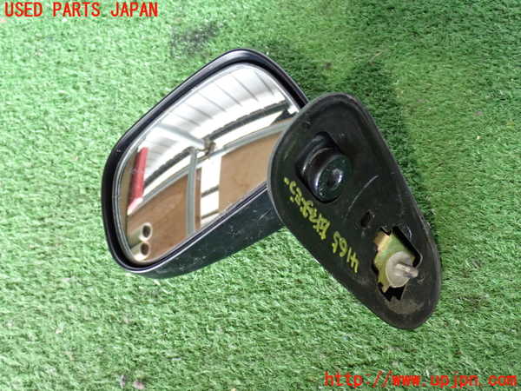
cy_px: 196
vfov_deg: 30.9
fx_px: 707
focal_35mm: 47
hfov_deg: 40.4
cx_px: 260
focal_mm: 8.4
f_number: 3.1
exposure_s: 1/40
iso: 800
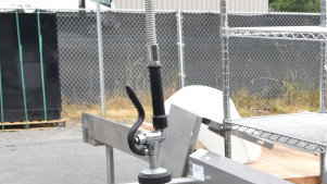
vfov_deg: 12.8
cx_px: 297
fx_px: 745
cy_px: 324
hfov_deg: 24.0
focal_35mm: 86
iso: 200
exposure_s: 1/160
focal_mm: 18
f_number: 6.3
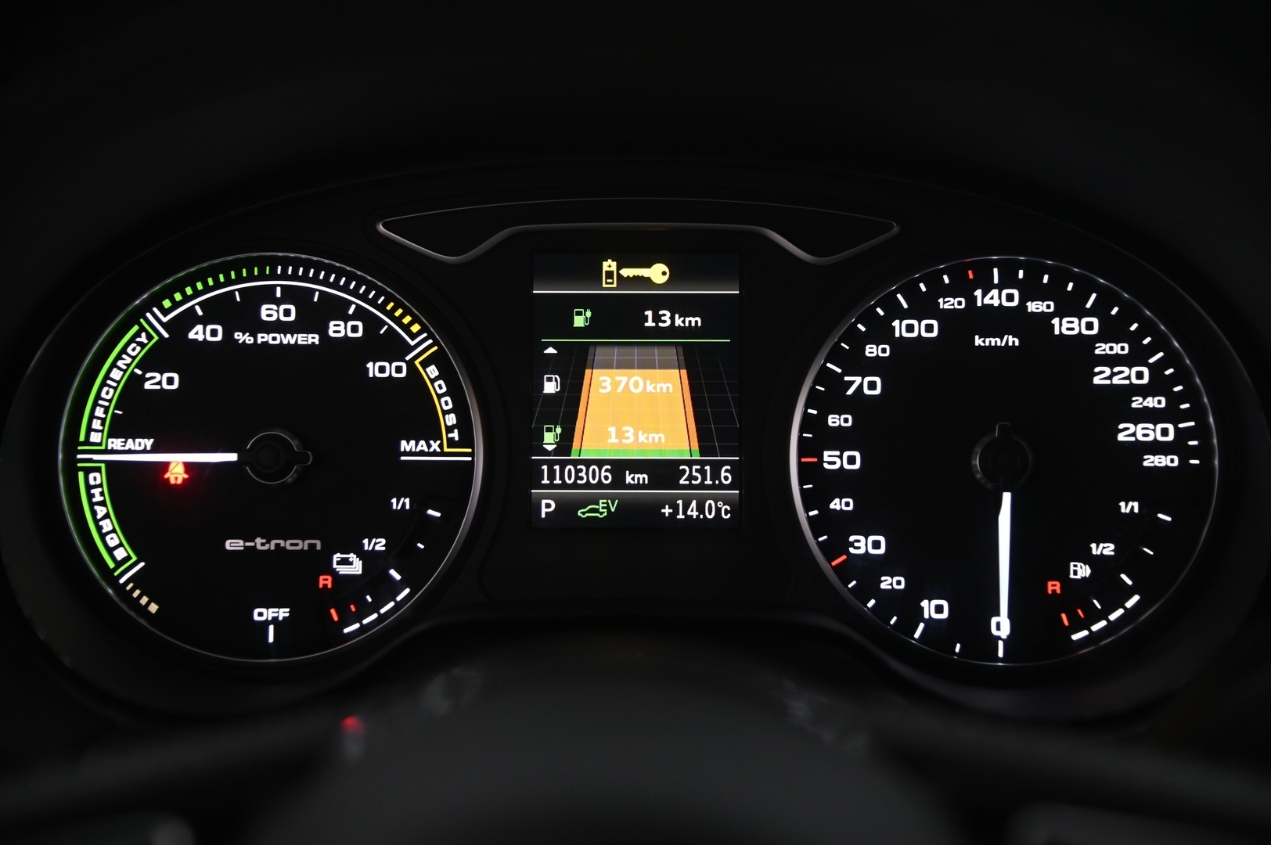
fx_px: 2187
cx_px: 636
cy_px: 422
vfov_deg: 21.9
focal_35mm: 62
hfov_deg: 32.4
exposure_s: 1/40
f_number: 4
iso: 2000
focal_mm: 62
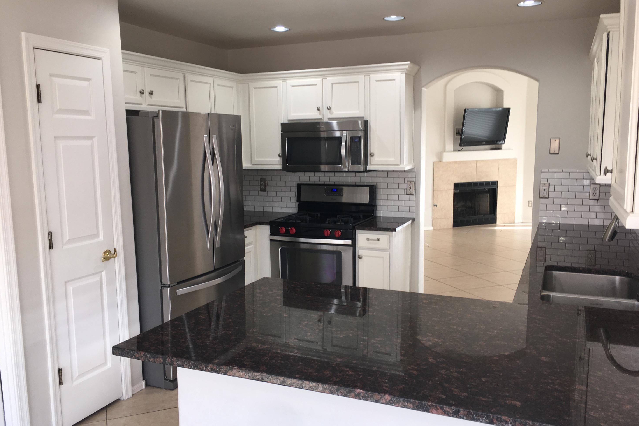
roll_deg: +0.0
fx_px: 550
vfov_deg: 42.3
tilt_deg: -8.5
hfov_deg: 60.3
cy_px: 227
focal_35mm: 31
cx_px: 320
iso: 25
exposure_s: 1/30
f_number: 2.2
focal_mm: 4.15
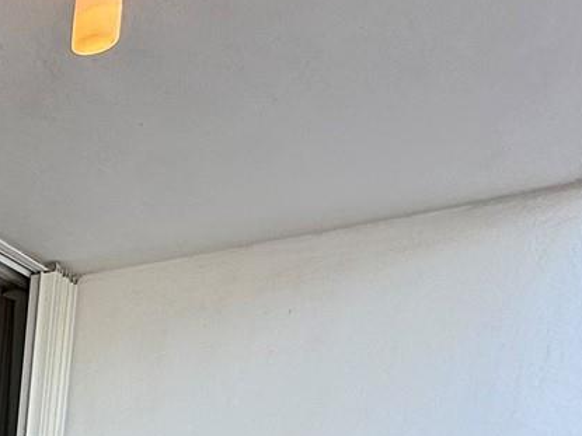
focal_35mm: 54
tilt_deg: -12.4
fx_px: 908
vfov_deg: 20.8
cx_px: -373
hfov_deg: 24.1
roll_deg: +0.3
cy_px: 733
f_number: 2.2
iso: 40
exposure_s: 1/100
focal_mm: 2.22
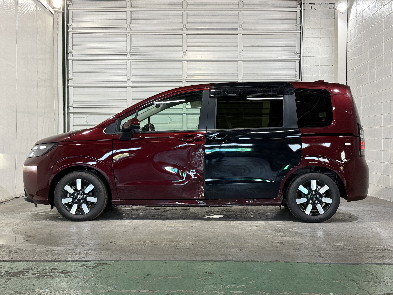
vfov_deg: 30.3
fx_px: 545
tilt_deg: +0.0
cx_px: 196
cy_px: 148
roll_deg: -0.7
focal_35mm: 48
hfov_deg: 39.7
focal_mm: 6.76
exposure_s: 1/40
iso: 250
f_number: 1.78
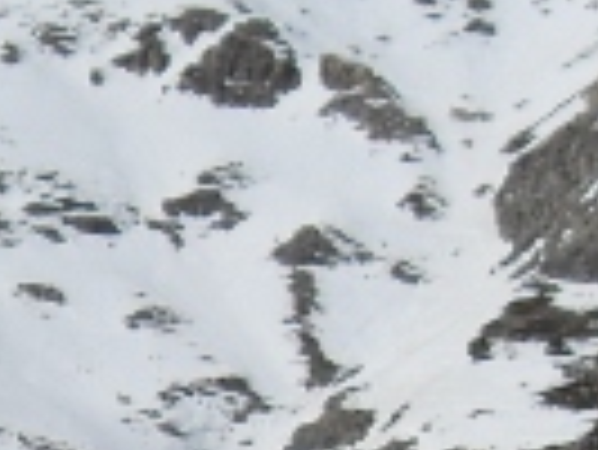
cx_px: 274
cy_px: 1030
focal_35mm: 210
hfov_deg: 9.4
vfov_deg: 6.8
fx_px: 3631
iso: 80
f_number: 7
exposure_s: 1/1000
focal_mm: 6.3
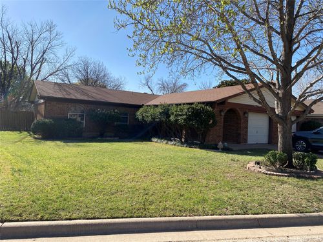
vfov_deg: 53.1
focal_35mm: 26
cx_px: 162
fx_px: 243
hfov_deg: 67.3
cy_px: 121
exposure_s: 1/2315
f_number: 1.8
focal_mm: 4.25
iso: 32
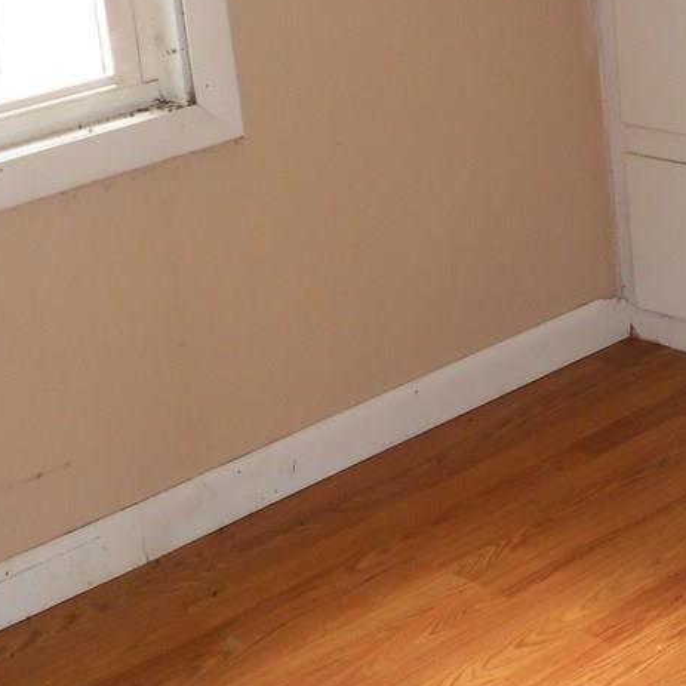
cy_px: 145
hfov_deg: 20.4
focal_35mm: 84
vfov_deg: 20.4
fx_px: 1883
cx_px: 550
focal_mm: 7.7
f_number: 4.2
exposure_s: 1/30
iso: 250
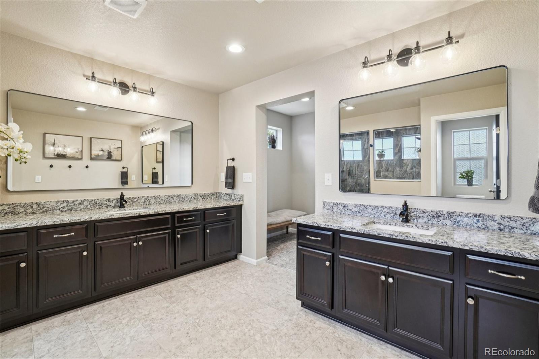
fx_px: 225
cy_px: 180
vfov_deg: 77.3
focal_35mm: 15
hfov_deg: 100.4
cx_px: 270
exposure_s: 1/20
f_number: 8
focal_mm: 10
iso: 400
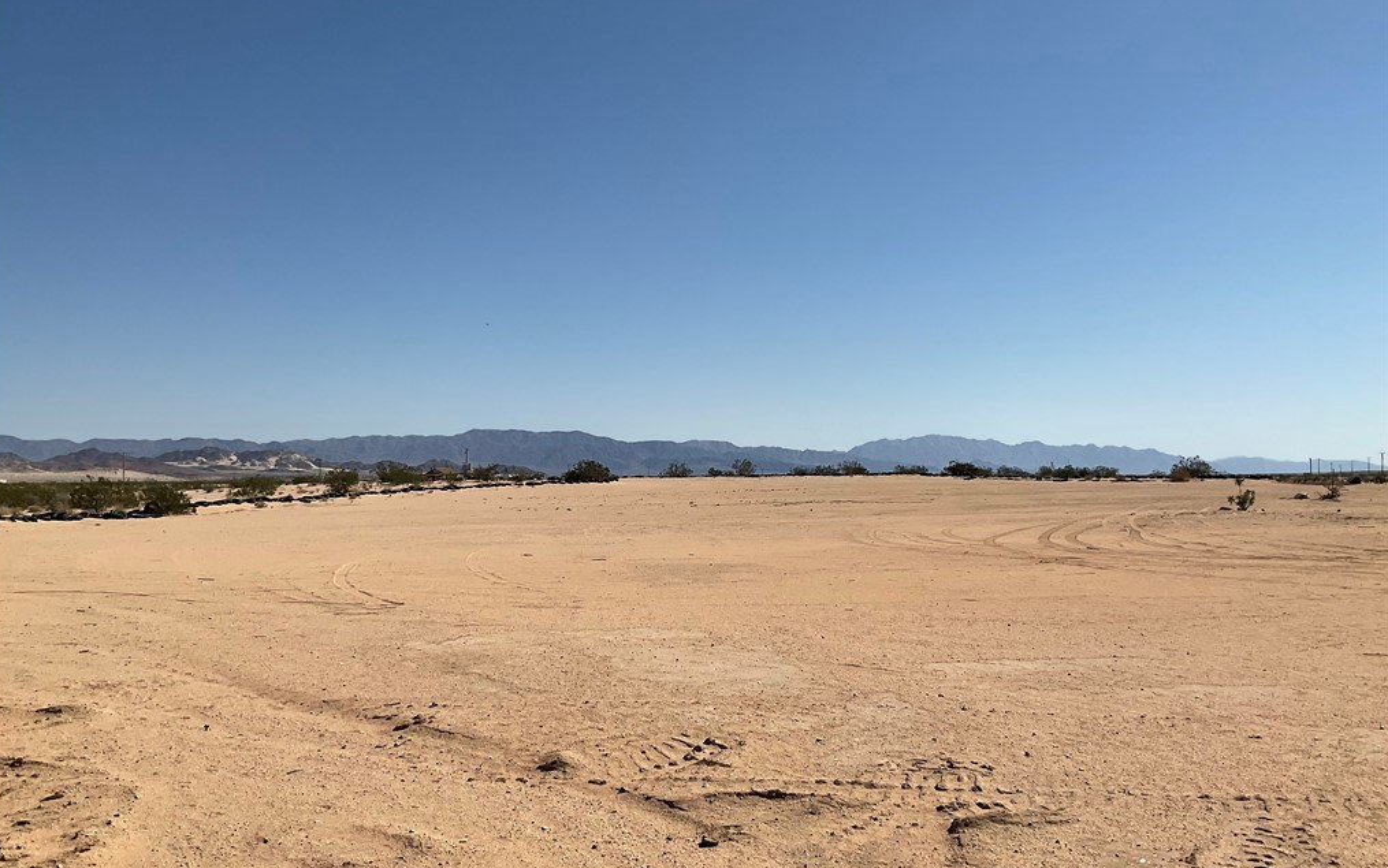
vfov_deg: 40.6
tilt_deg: -2.2
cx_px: 689
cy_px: 477
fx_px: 1173
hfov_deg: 61.2
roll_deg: -1.4
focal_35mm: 31
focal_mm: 3
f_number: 1.8
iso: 20
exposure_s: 1/5263
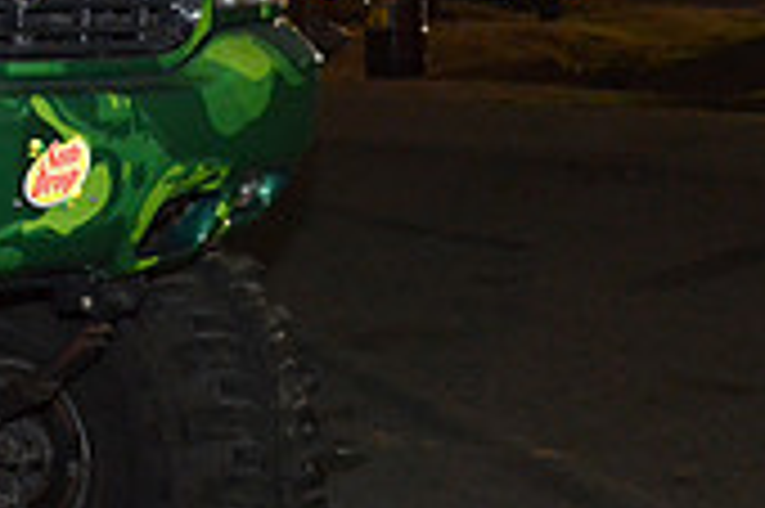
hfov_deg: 13.3
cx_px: -482
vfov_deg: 9.6
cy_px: 117
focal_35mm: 143
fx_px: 3036
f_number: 4.5
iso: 3200
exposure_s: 1/60
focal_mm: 28
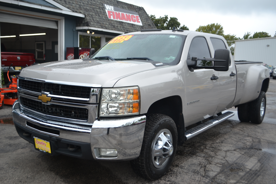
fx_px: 276
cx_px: 138
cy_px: 92
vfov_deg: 36.9
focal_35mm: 36
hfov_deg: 53.1
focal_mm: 24
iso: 100
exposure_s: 1/160
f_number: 6.3
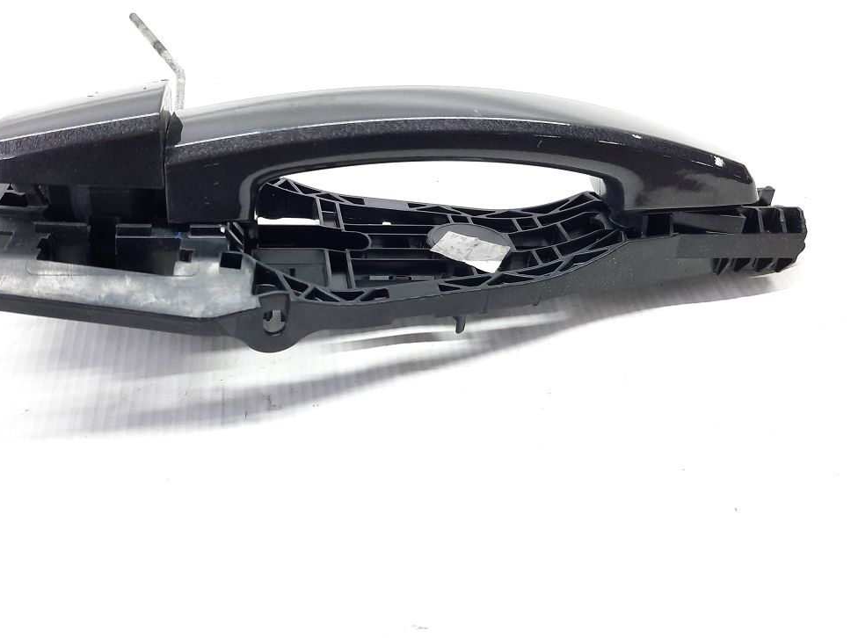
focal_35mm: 31
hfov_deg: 58.2
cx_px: 375
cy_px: 248
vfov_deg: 45.1
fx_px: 762
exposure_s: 1/50
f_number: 2
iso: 200
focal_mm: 4.6
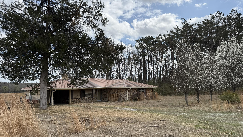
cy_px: 65
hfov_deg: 69.9
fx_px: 174
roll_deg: +0.2
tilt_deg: +7.9
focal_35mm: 27
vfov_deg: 42.9
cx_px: 119
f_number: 1.78
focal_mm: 6.76
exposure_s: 1/5714
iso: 80
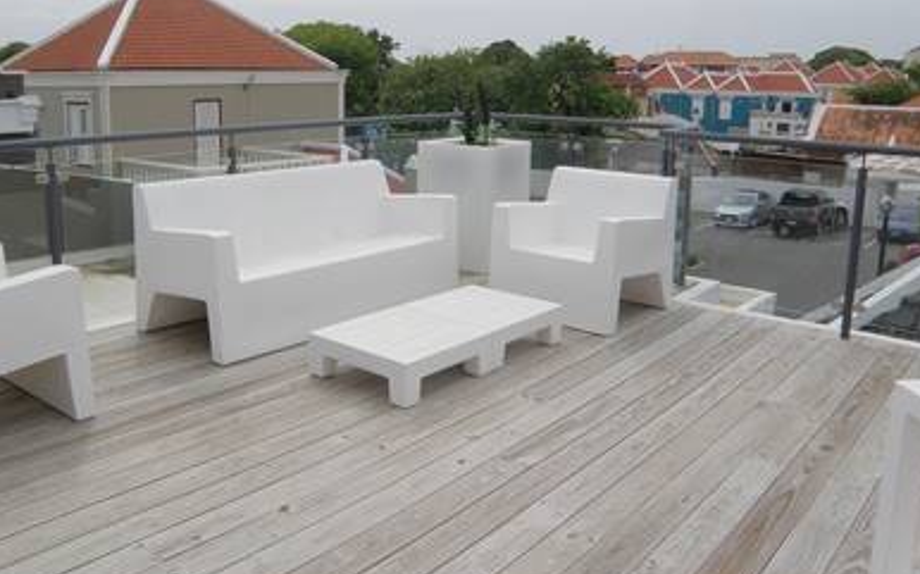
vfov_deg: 39.1
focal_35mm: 32
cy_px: 207
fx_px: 802
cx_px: 415
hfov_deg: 59.5
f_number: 5.6
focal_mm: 4.6
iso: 64
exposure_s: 1/400
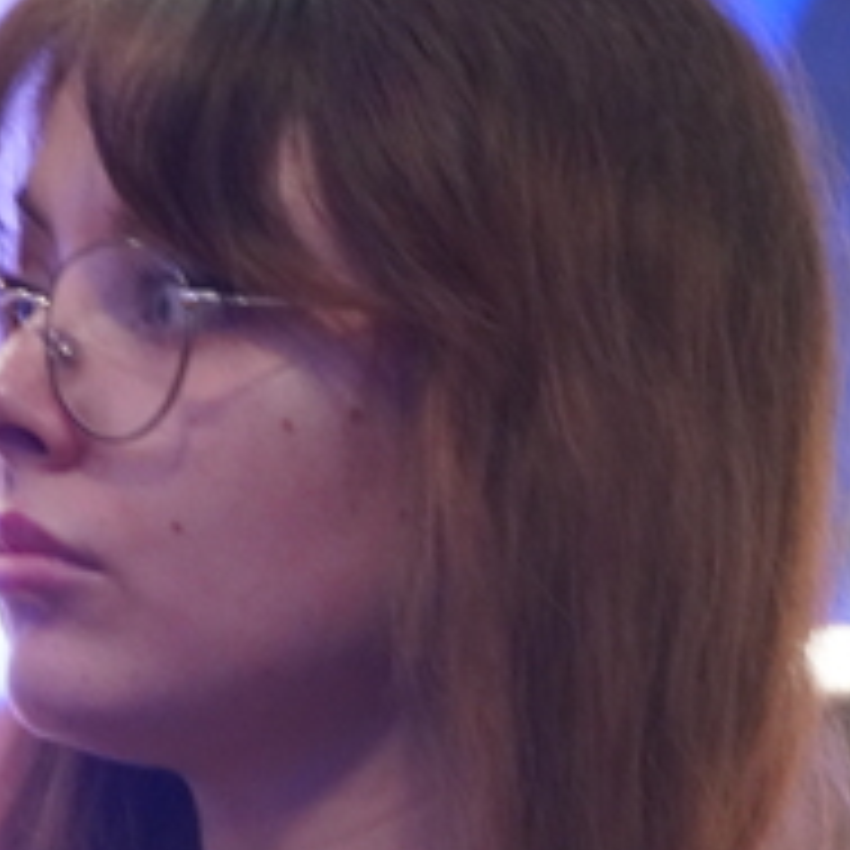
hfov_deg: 4.5
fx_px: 10785
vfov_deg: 4.5
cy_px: 1095
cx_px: 481
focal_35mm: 388
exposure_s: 1/125
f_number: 5.6
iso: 6400
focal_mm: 105
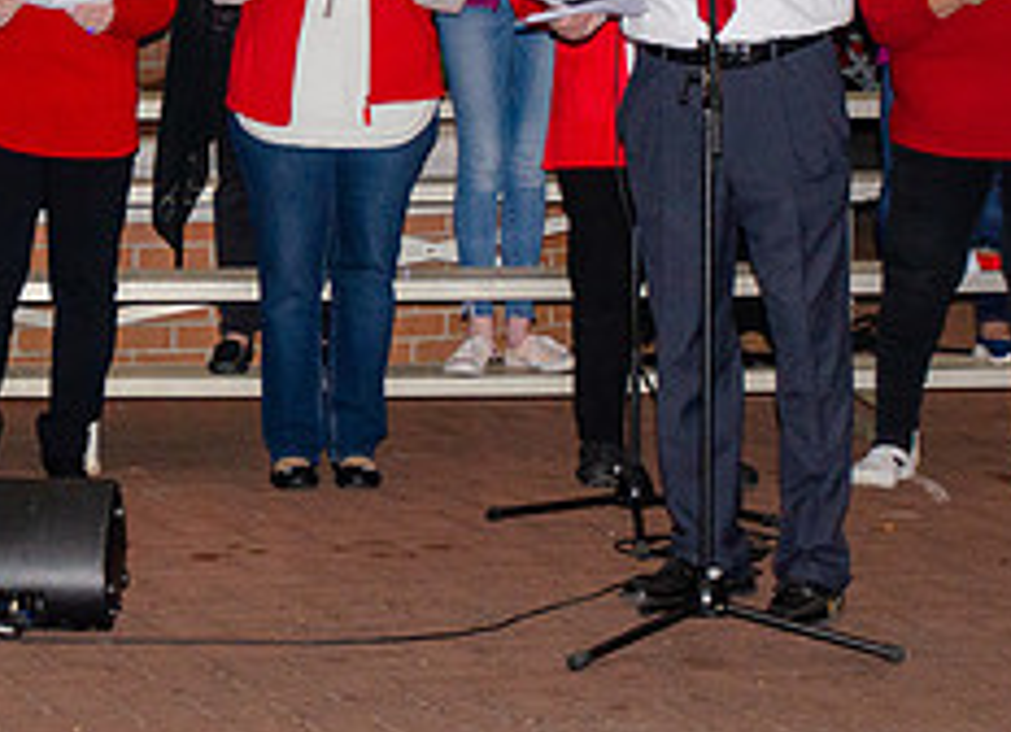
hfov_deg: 13.2
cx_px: 290
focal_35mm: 151
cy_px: -115
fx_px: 4356
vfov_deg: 9.5
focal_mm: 38
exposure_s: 1/60
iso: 400
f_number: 4.5
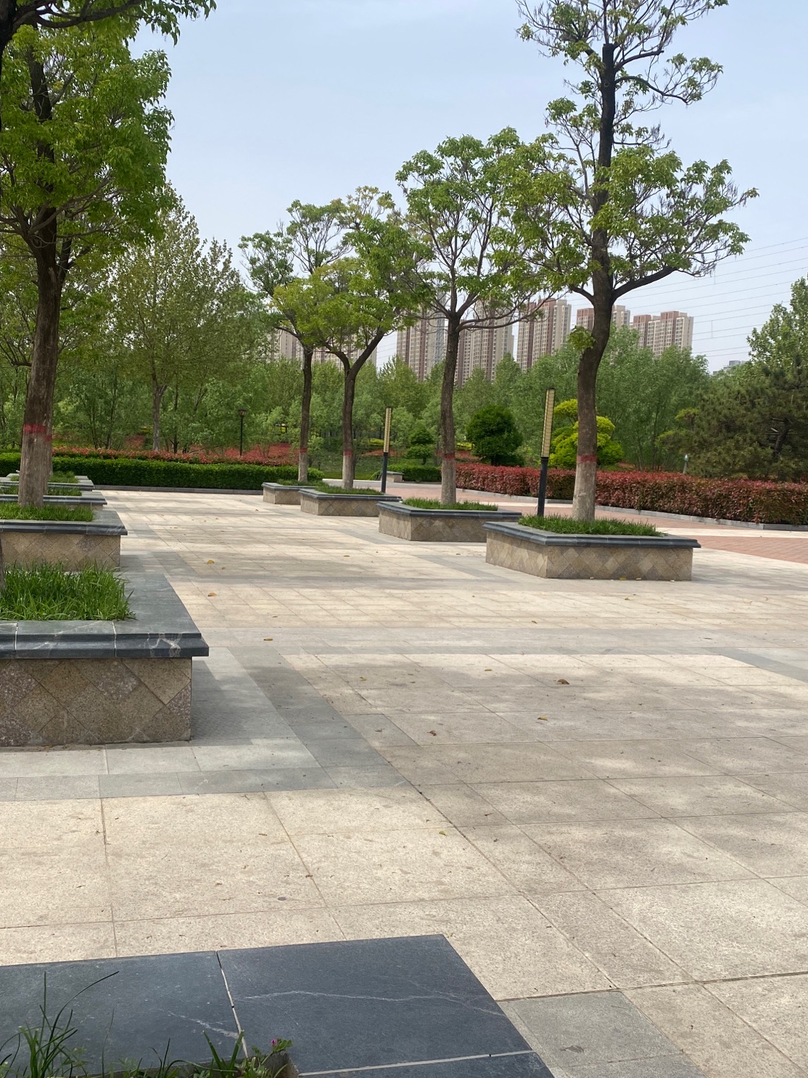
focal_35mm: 35
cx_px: 370
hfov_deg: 40.7
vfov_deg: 52.6
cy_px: 541
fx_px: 1090
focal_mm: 4.25
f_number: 1.8
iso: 32
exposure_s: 1/3125
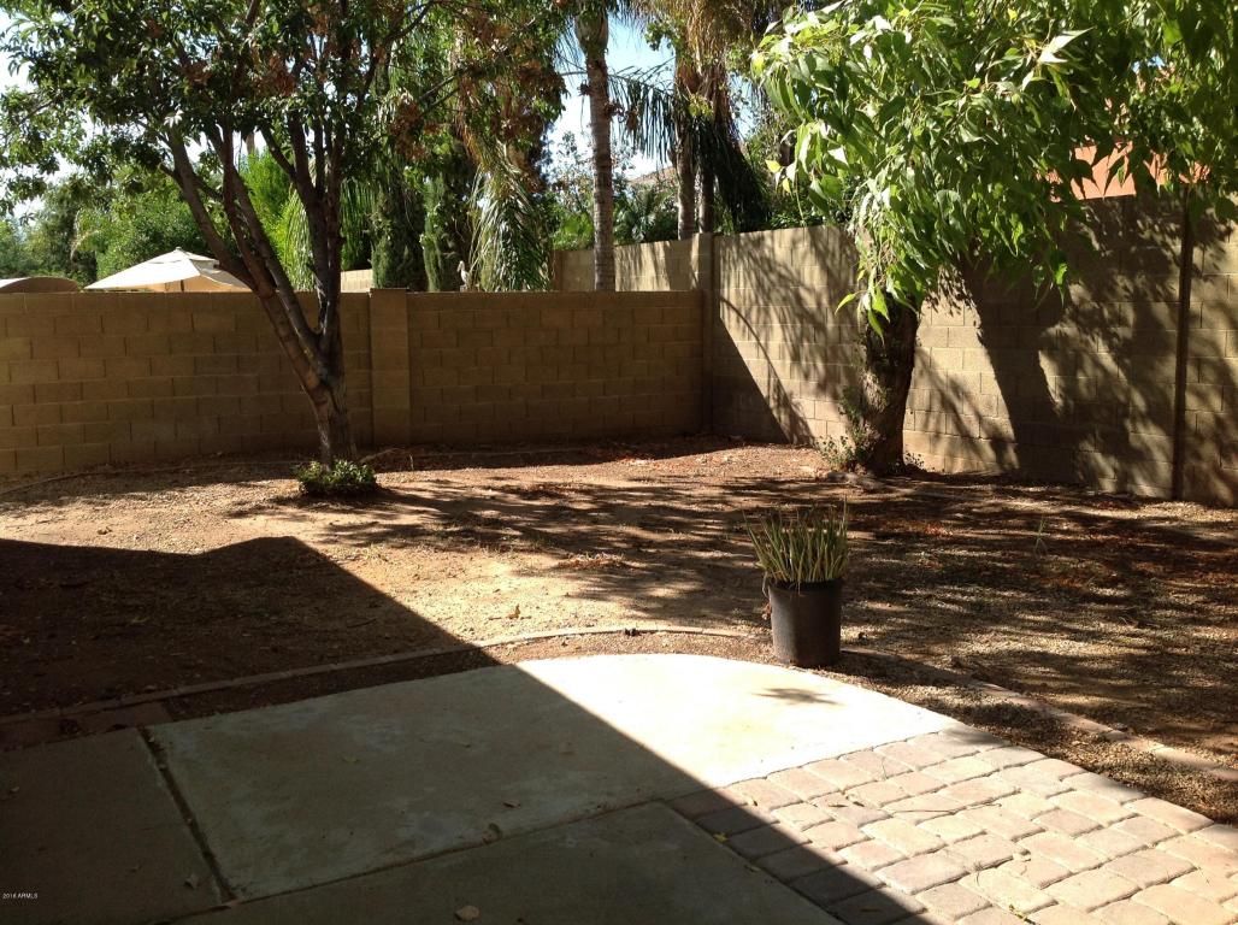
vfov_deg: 40.6
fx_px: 1250
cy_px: 462
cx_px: 619
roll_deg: +0.5
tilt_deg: -8.4
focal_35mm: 35
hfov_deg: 52.7
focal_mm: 4.28
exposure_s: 1/687
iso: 50
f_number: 2.4
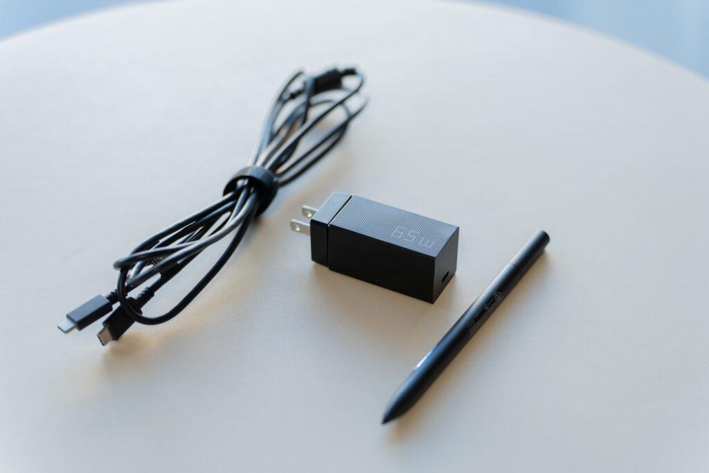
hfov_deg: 27.7
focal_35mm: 73
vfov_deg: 18.7
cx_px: 354
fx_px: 1438
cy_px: 236
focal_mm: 73
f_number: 2.5
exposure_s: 1/100
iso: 200
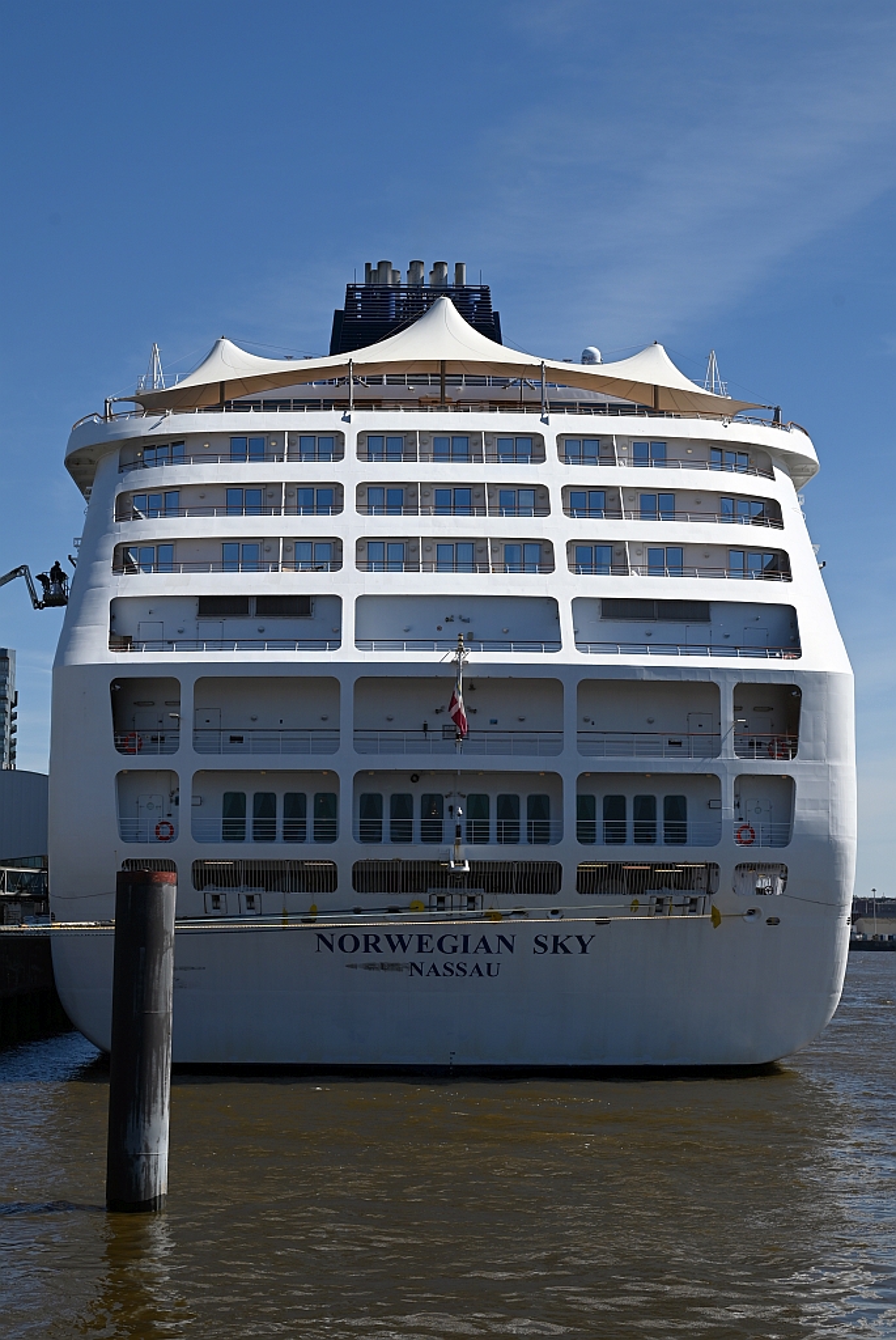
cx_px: 448
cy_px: 670
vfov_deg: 38.2
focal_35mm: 52
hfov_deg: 26.1
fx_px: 1937
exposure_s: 1/500
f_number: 8
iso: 100
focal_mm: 52
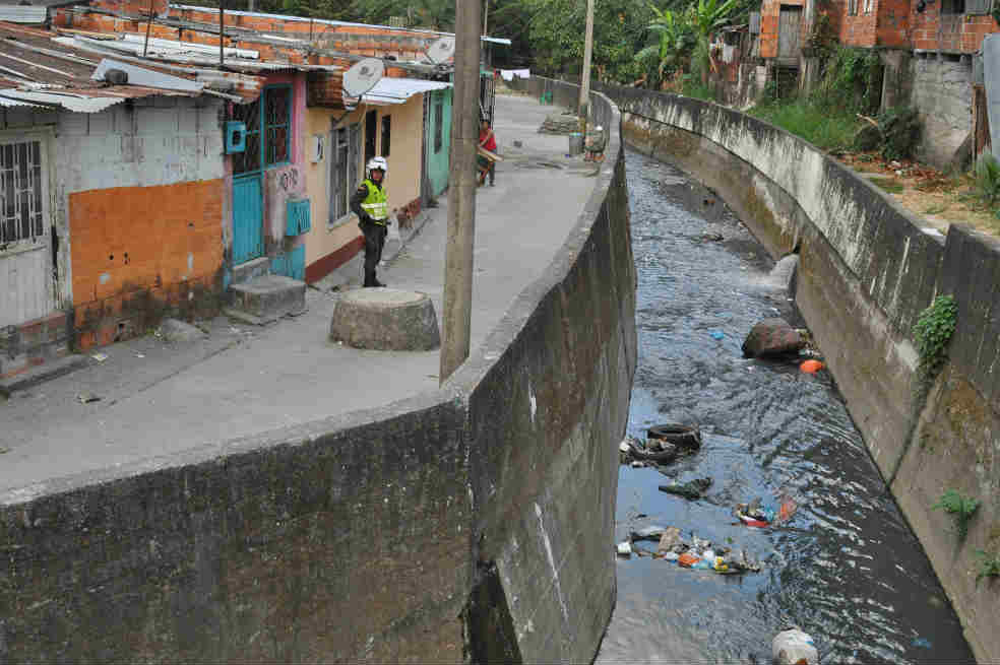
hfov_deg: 46.4
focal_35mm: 42
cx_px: 500
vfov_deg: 31.9
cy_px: 332
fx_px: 1166
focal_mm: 28
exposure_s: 1/250
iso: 800
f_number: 6.3
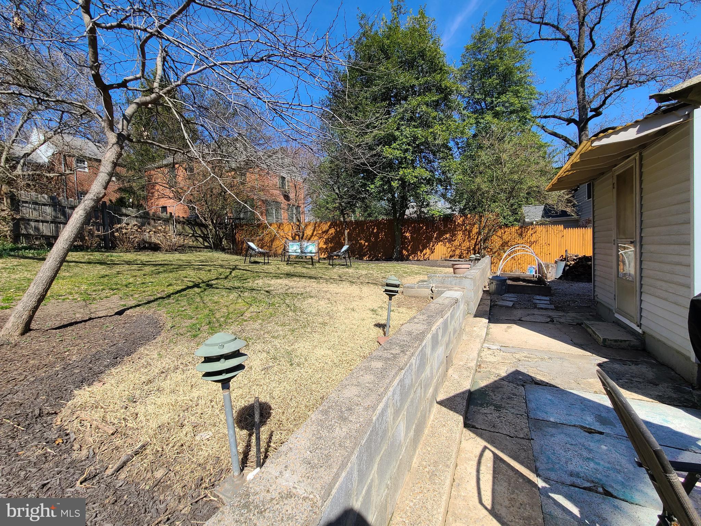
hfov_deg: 106.2
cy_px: 263
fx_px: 263
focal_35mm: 13
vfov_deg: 89.9
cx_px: 350
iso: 50
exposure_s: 1/1342
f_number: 2.2
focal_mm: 2.2
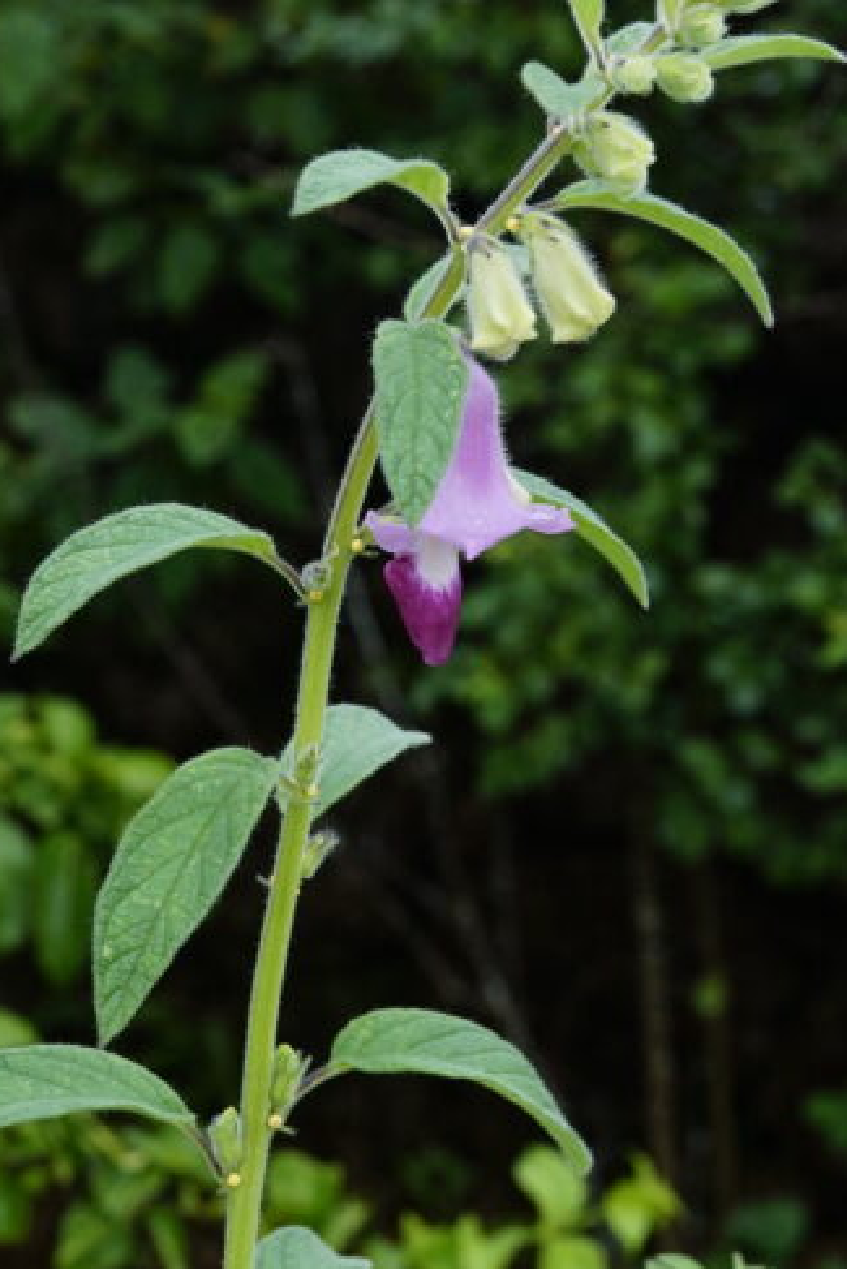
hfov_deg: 11.0
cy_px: 396
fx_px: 4379
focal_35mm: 124
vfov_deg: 16.4
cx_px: 404
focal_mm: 35
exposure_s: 1/500
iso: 320
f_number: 6.3
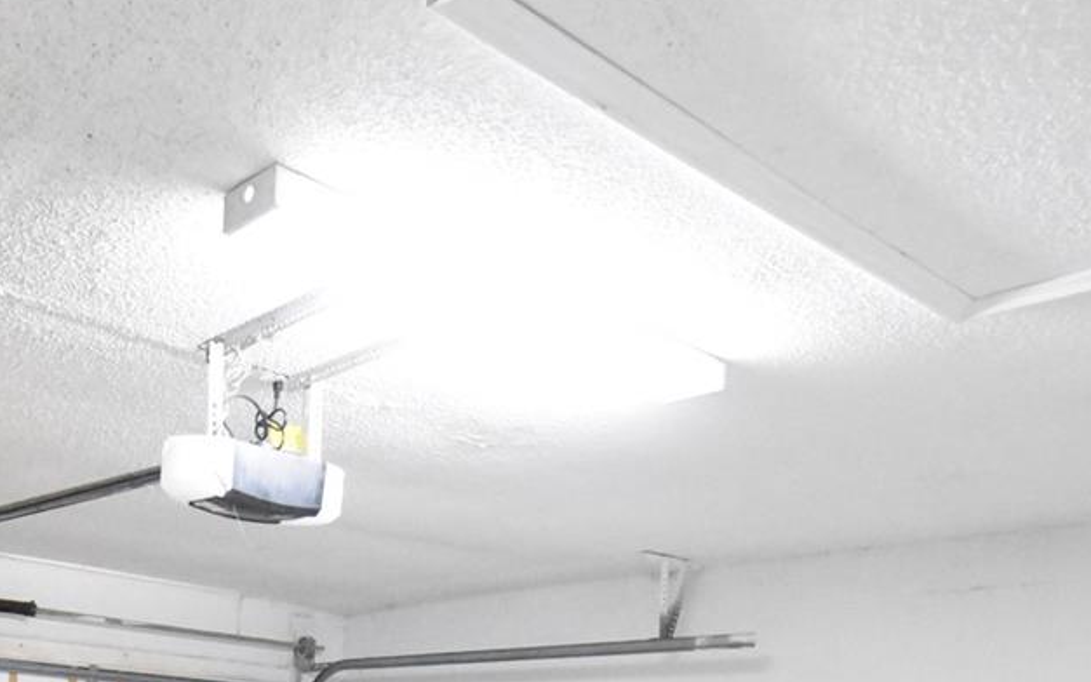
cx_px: 273
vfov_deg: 28.1
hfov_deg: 48.4
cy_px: 846
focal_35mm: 39
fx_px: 1160
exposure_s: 1/60
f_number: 3.5
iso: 12800
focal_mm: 10
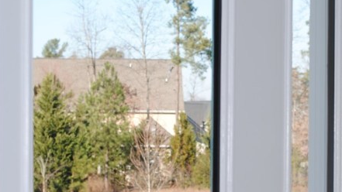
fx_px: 1242
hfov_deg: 15.7
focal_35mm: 137
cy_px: 218
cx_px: 197
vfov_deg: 8.8
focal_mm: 50
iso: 100
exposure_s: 1/200
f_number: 5.6
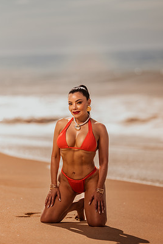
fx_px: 1025
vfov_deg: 13.6
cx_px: 84
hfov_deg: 9.1
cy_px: 130
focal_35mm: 151
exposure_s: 1/8000
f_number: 1.8
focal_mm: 135
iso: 100
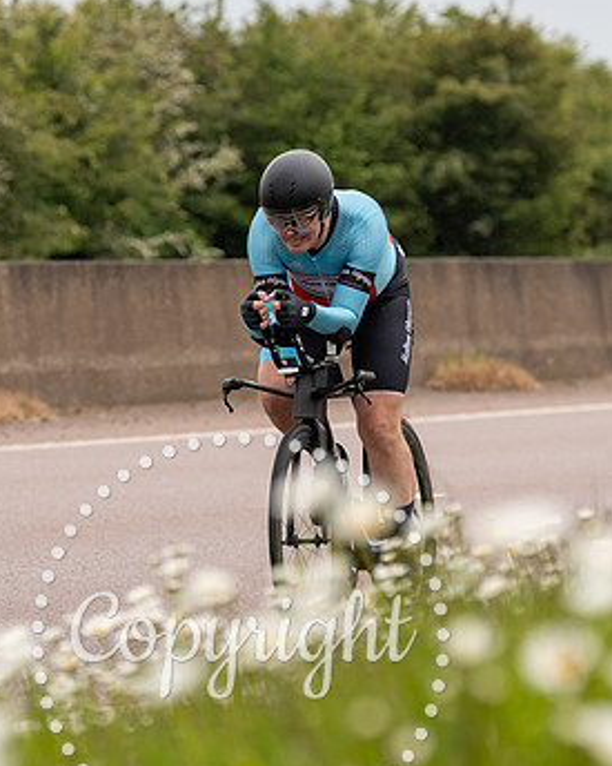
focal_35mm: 361
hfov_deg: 4.3
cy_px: 353
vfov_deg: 5.4
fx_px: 8177
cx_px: 275
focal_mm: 127
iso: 200
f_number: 3.5
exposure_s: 1/1000
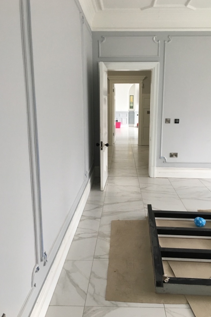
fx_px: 273
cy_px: 156
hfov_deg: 42.2
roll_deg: -0.2
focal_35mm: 31
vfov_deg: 60.3
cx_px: 116
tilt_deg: -10.2
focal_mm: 4.15
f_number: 2.2
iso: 50
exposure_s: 1/33
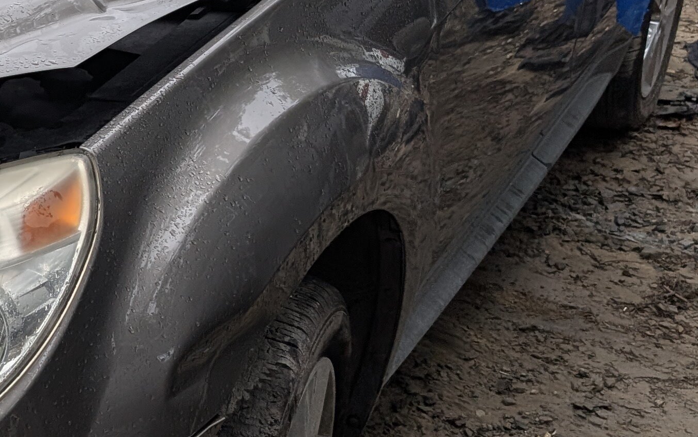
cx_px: -137
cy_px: 172
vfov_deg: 16.9
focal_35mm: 77
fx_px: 1465
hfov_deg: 24.3
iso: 79
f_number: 1.68
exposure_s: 1/410
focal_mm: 6.9
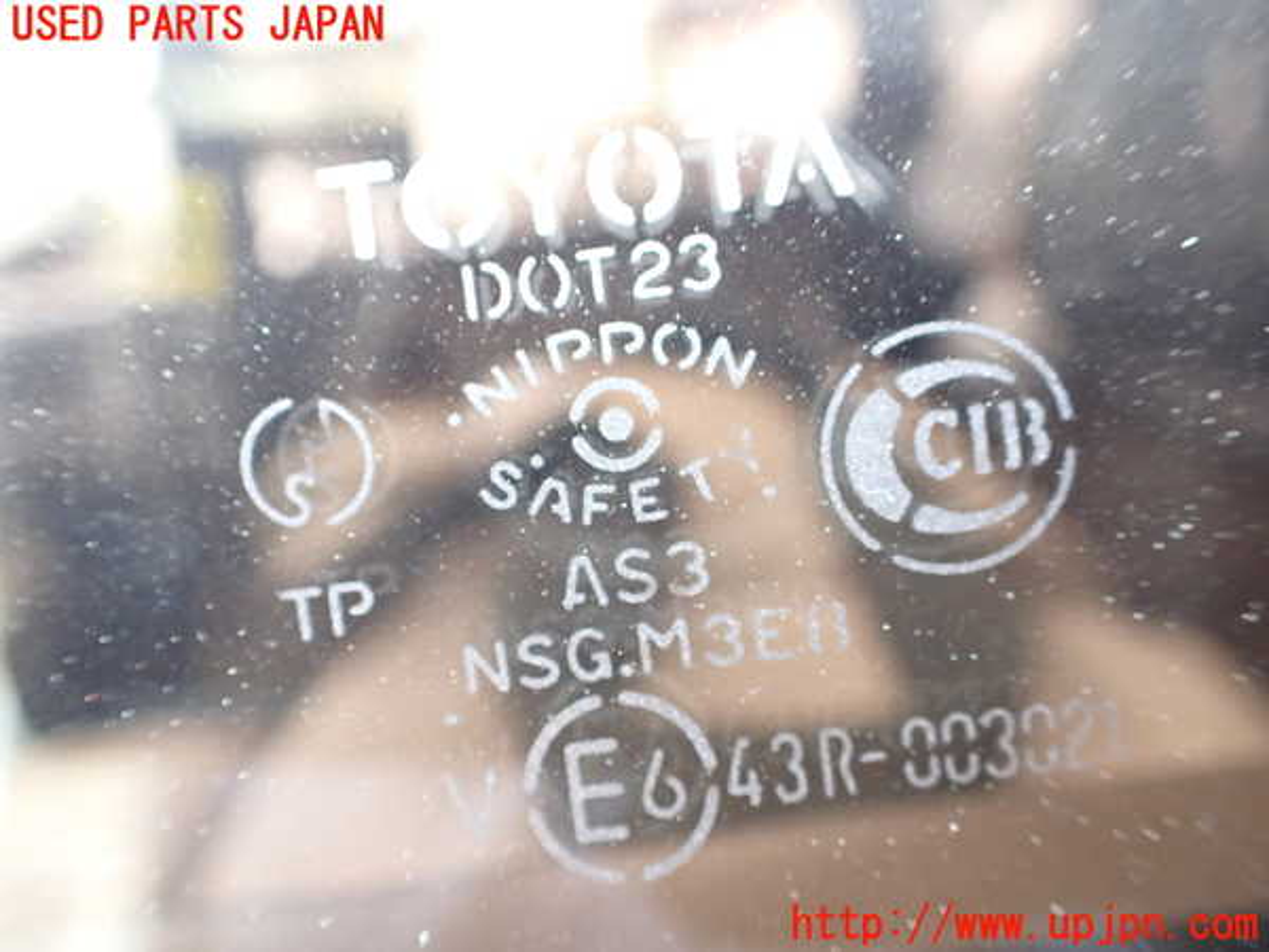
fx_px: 1100
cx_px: 634
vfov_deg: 46.8
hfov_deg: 60.0
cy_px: 476
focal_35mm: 30
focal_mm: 5.4
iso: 400
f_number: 2.3
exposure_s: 1/125
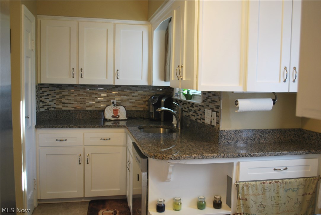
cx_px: 160
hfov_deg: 53.1
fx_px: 321
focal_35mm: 36
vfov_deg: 36.9
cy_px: 108
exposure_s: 1/30
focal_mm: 24
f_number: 4.2
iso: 250
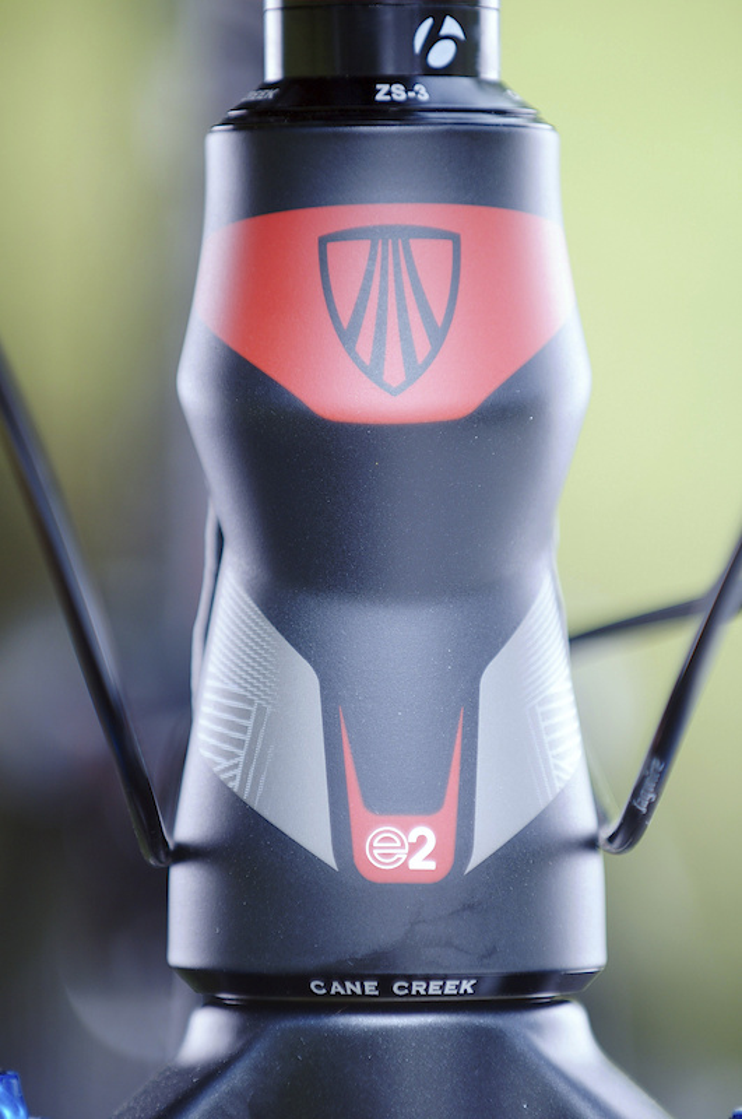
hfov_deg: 5.2
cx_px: 371
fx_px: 8140
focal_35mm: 262
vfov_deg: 7.9
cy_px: 560
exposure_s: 1/250
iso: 100
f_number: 2.8
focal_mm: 175
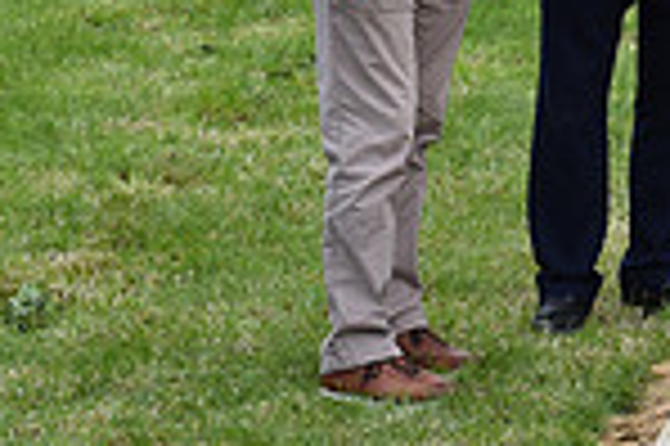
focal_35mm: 195
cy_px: -162
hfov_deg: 9.9
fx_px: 3625
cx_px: 1277
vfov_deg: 6.9
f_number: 10
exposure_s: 1/1250
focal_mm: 50
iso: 1250
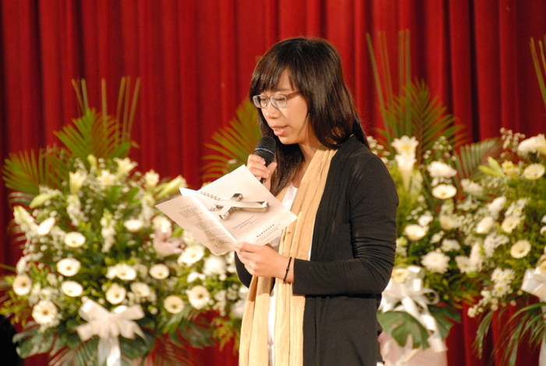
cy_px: 183
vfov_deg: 6.1
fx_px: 3417
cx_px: 273
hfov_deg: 9.1
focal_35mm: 225
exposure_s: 1/40
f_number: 5.6
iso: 1600
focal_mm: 150
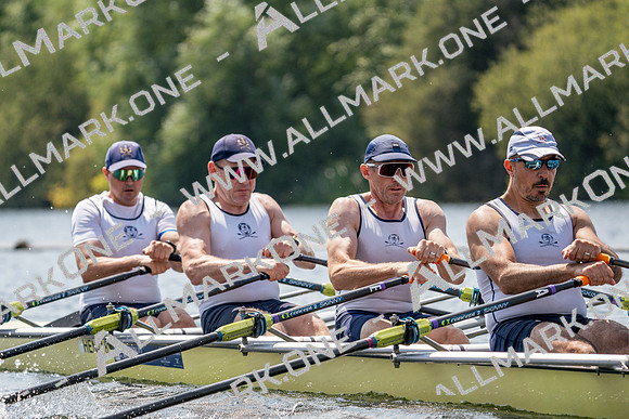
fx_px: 4683
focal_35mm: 268
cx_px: 314
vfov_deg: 5.1
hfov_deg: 7.7
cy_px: 210
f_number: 5.6
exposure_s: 1/1600
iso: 200
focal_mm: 268
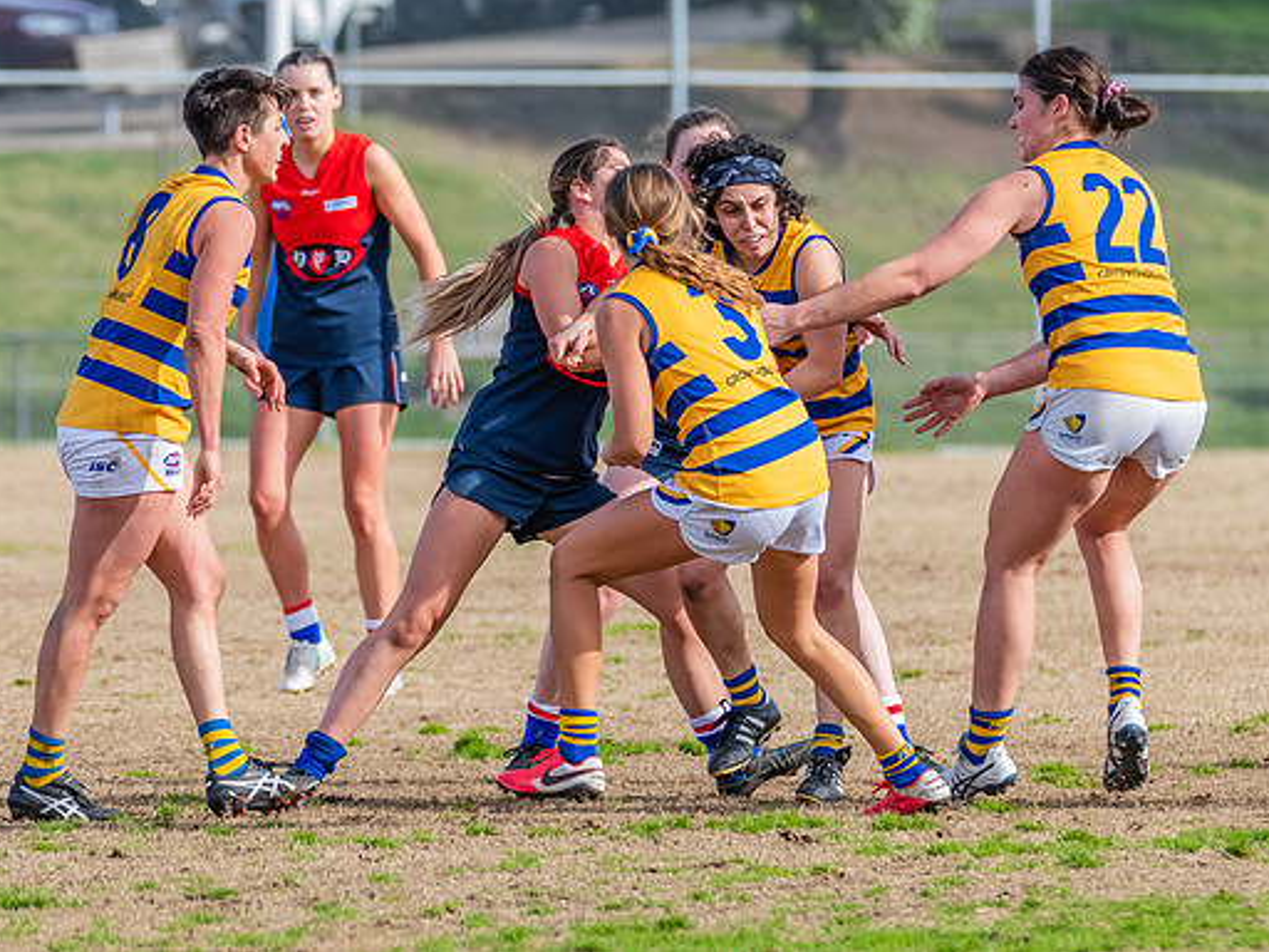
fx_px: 21812
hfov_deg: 3.3
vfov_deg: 2.5
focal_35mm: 595
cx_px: 661
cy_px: 463
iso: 800
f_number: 8
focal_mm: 300
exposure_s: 1/1600
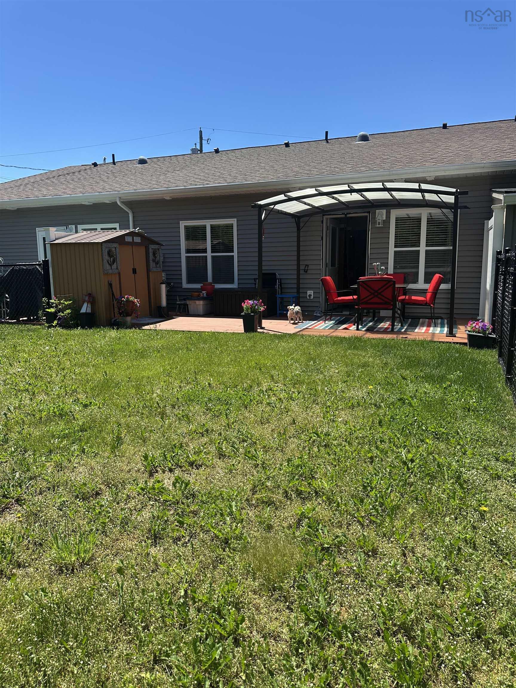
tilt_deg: -8.7
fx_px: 477
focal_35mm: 24
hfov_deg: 56.8
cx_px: 258
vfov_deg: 71.6
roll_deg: -0.2
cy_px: 344
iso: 80
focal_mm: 6.86
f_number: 1.78
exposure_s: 1/2809
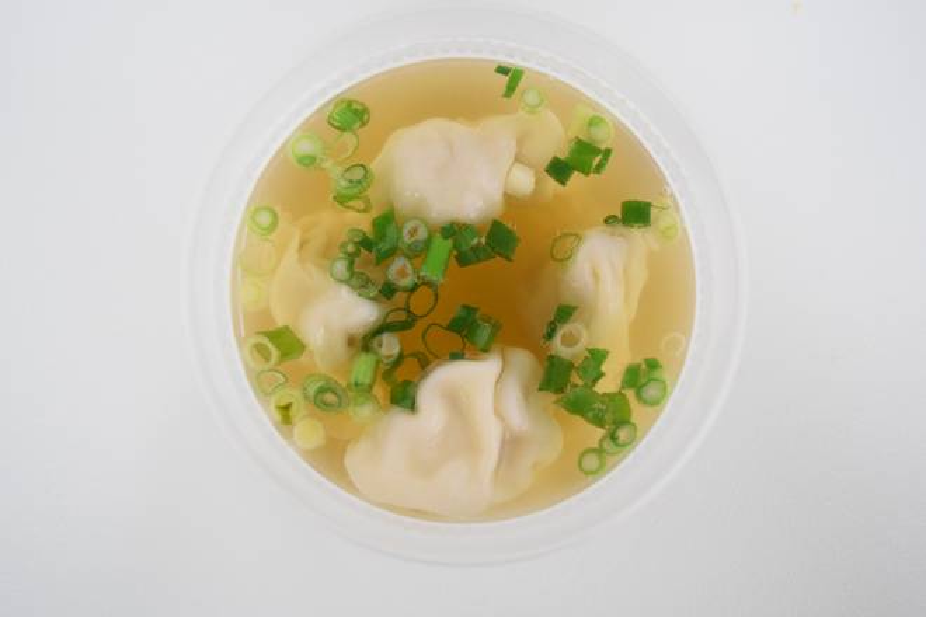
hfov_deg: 51.3
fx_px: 965
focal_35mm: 38
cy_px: 308
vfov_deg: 35.5
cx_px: 463
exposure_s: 1/100
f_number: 4
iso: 3200
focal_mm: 25
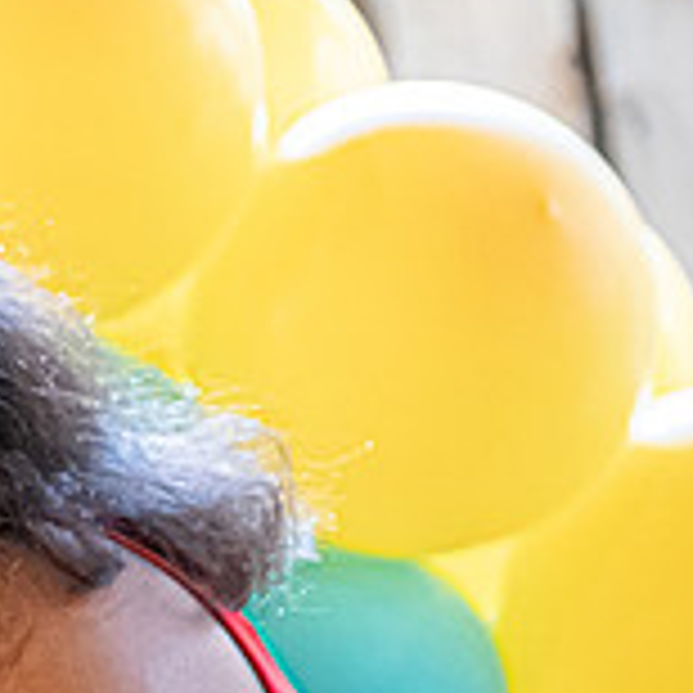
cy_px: 569
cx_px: -652
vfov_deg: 4.5
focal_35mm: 391
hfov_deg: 4.4
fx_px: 8856
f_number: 2.8
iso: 3200
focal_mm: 66
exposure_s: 1/60
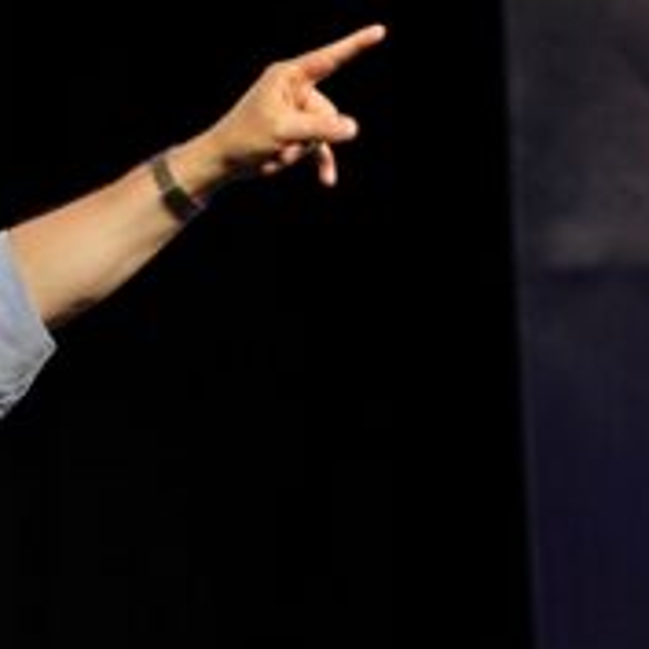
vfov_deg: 3.7
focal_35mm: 479
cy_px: 482
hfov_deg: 3.6
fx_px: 10160
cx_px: -216
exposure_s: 1/200
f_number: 3.2
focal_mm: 200
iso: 1600
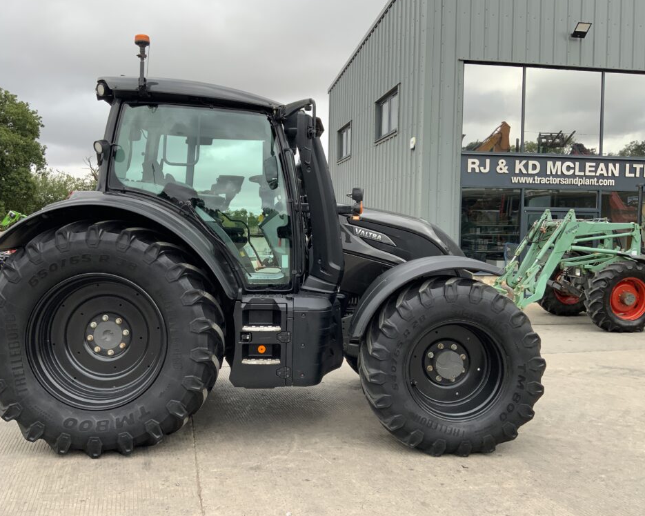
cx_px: 303
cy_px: 255
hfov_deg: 57.1
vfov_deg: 47.1
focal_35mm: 31
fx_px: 592
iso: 16
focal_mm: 3
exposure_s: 1/450
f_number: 1.8
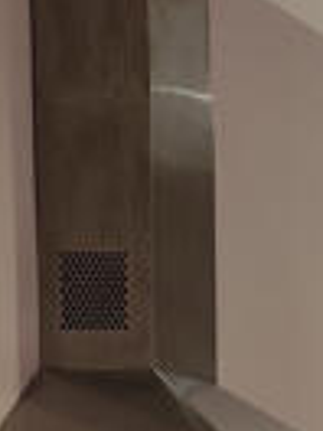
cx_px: 750
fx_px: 2227
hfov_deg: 7.8
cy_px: 1038
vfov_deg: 9.7
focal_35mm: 179
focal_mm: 6.19
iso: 200
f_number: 1.65
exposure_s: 1/100
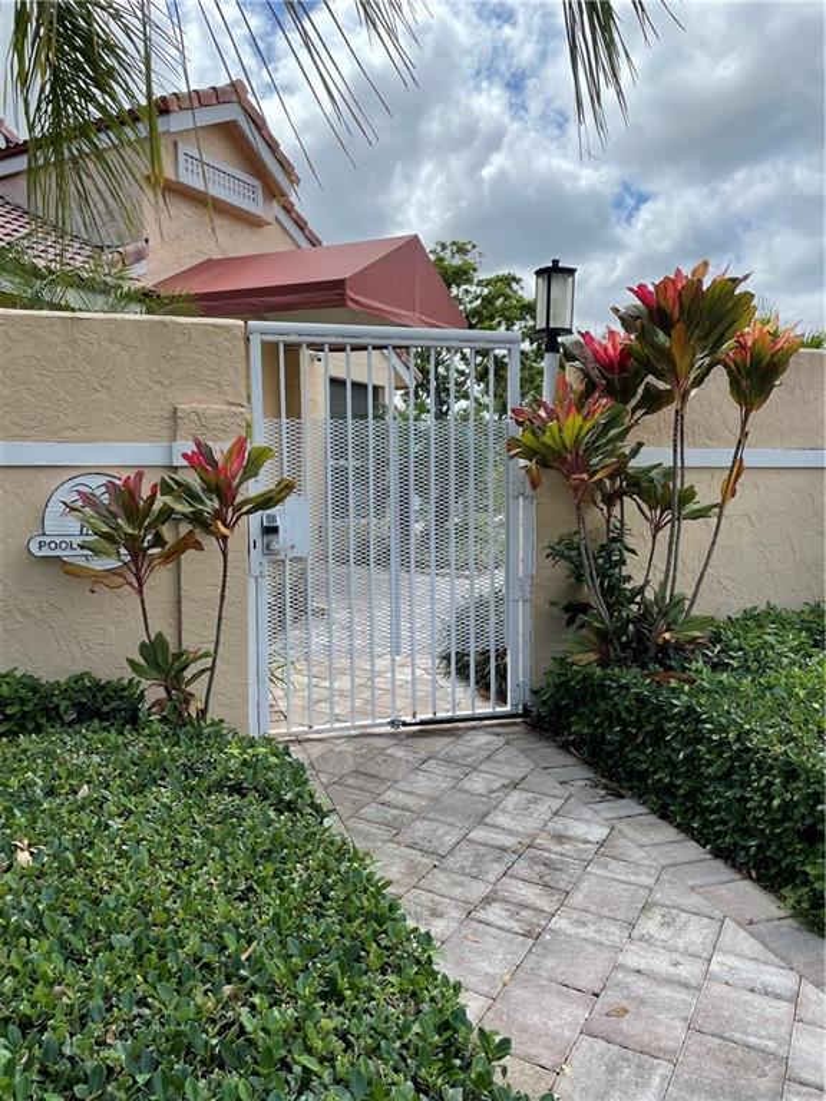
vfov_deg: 67.3
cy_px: 550
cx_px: 413
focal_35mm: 26
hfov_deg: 53.1
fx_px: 827
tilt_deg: -5.4
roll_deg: +0.0
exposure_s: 1/2092
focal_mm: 4.2
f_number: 1.6
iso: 32
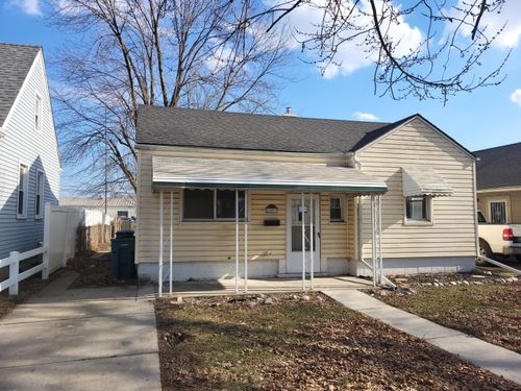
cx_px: 260
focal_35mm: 26
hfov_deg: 67.3
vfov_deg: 53.1
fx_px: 391
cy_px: 196
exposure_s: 1/1925
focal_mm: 5.4
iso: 40
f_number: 1.8
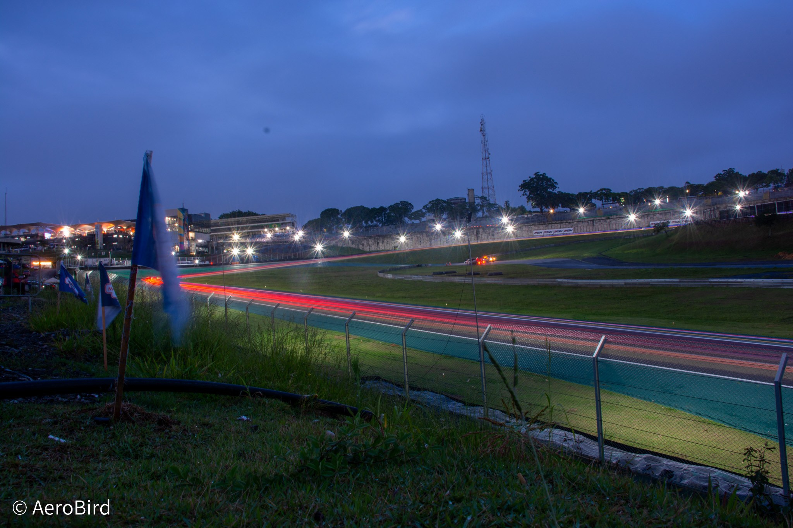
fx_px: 595
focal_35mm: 27
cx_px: 396
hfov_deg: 67.4
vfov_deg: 47.9
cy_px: 264
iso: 100
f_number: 16
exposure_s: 20
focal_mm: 18
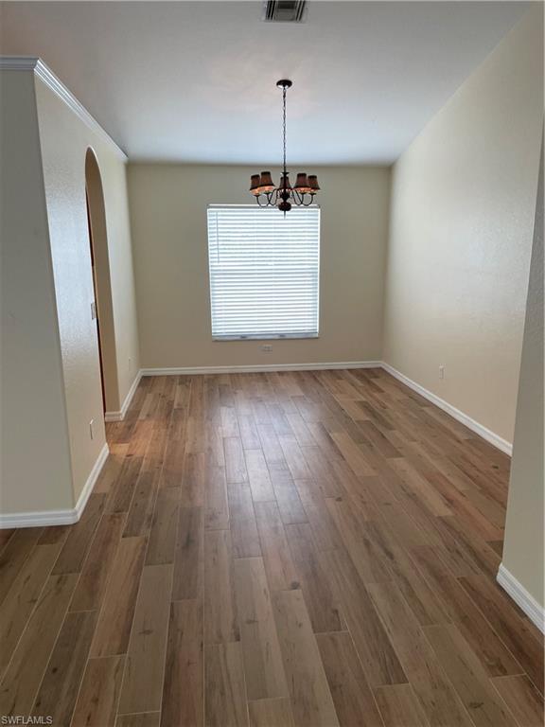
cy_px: 364
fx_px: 546
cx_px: 272
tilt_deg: -12.6
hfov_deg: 53.1
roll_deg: +0.6
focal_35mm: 26
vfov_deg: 67.3
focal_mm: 4.2
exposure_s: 1/120
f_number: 1.6
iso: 100
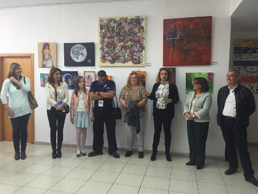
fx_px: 216
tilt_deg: -4.2
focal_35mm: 29
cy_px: 97
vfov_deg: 48.3
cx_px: 129
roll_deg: -1.3
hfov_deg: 61.6
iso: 80
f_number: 2.2
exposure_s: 1/33
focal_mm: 4.15
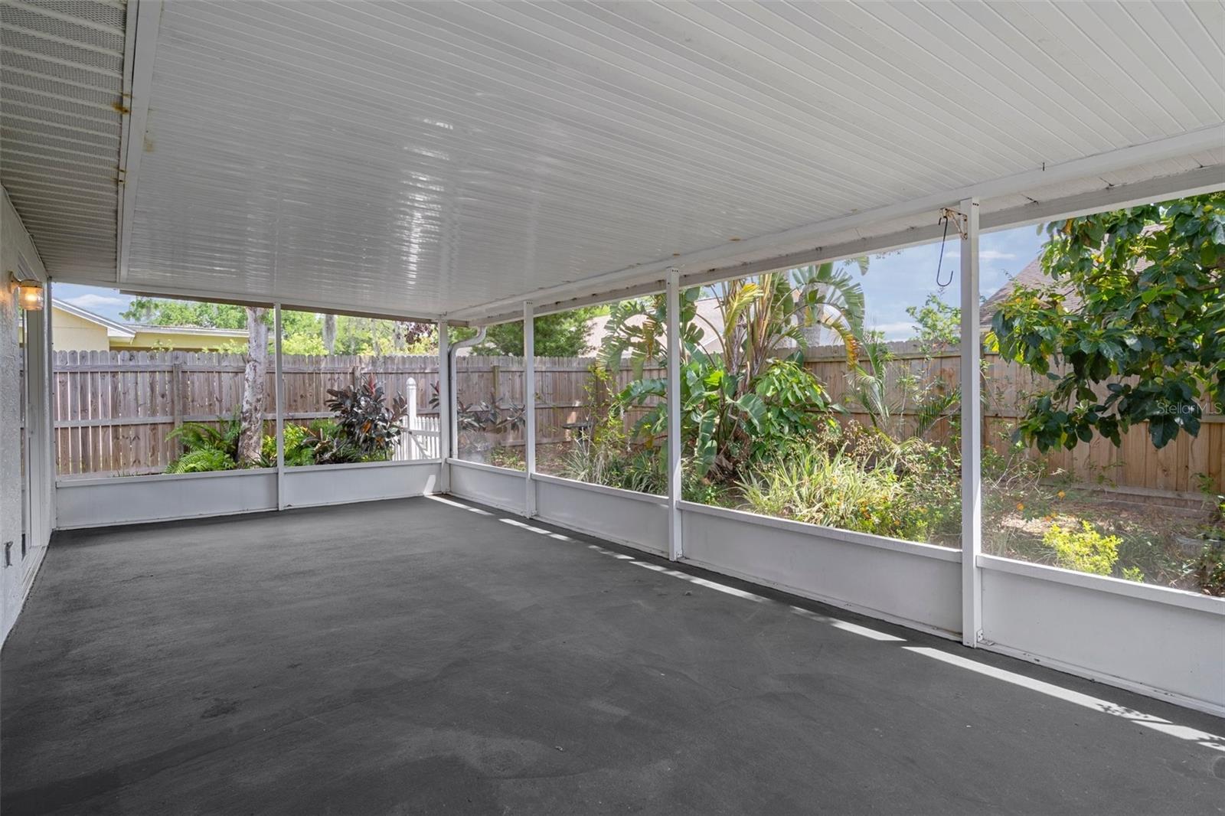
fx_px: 646
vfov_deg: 64.5
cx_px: 612
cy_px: 408
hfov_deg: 86.9
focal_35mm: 19
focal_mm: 19
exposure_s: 1/50
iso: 320
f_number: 9
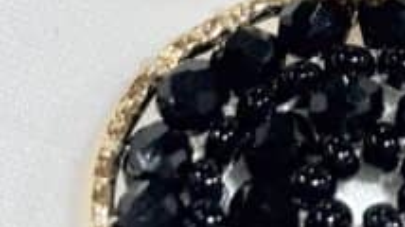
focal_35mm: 271
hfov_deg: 7.8
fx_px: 2908
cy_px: -246
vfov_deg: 4.4
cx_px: 573
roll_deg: +4.6
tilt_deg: -33.0
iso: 32
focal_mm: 5.96
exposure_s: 1/189
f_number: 1.6
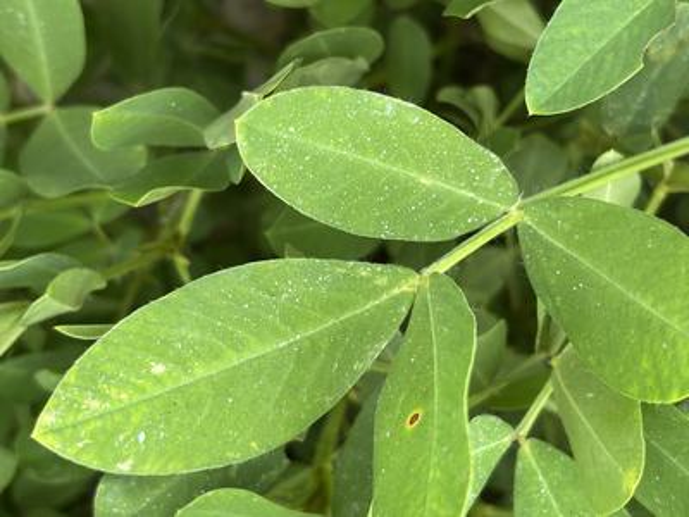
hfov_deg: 36.8
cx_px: 344
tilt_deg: -77.3
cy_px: 258
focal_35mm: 52
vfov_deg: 28.0
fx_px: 1035
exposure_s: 1/163
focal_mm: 5.96
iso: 40
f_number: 1.6
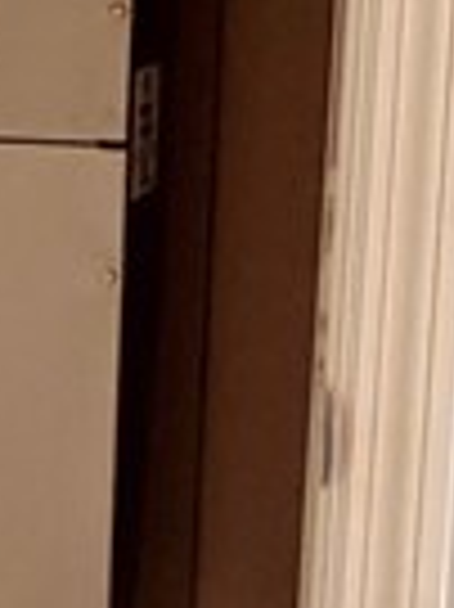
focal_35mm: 106
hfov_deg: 11.6
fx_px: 1857
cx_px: -611
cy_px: 176
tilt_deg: -7.0
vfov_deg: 18.5
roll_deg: +0.8
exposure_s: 1/120
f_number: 2.2
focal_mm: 2.22
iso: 200
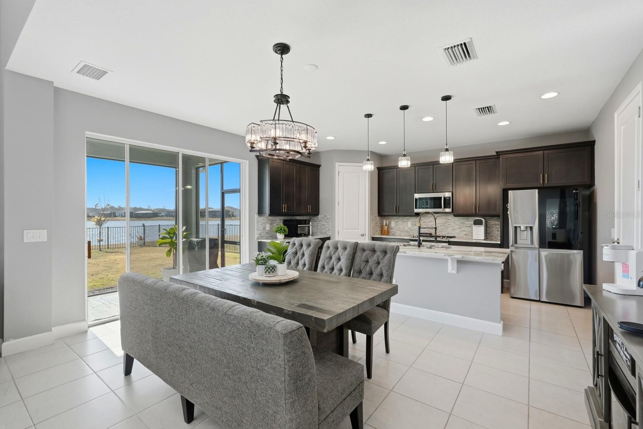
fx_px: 286
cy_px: 214
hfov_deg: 96.7
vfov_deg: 73.8
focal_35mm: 16
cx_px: 322
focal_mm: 16
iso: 2500
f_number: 8
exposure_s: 1/6400
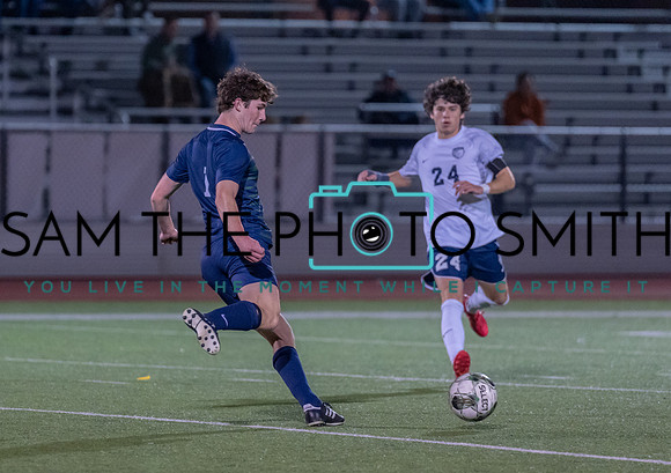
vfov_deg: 3.6
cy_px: 193
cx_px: 231
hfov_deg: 5.1
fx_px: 7513
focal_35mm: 396
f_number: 2.8
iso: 3200
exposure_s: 1/1000
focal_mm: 200
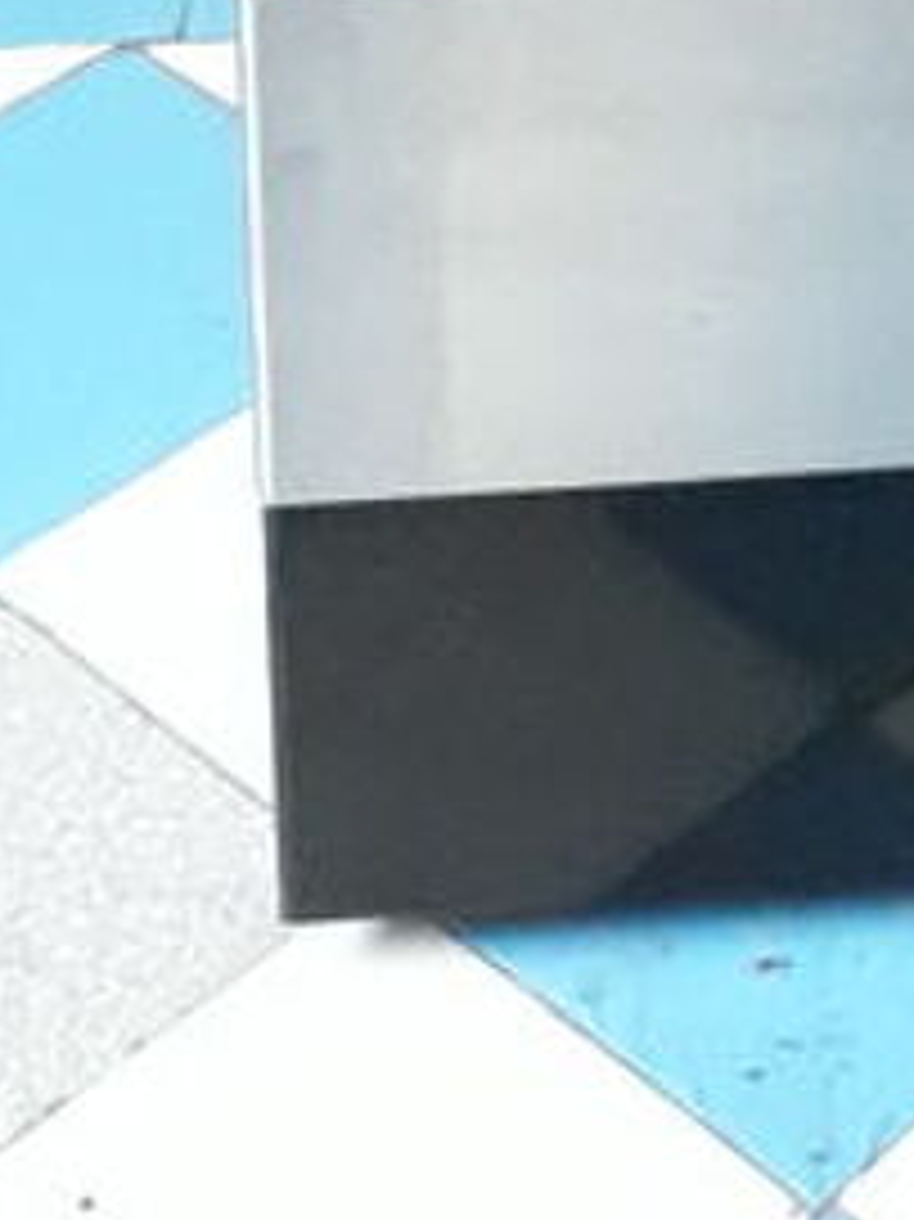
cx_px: 1905
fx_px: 4686
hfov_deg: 10.2
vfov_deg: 12.0
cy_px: -1672
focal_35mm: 133
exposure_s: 1/17
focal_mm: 3.6
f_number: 1.9
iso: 400
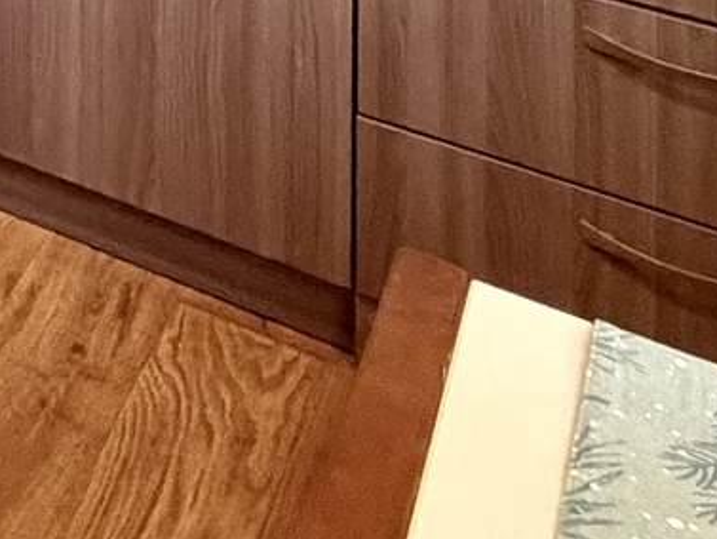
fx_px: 1575
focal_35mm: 76
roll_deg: -0.3
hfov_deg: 22.4
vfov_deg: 13.2
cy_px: -827
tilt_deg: -0.3
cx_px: -262
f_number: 2.2
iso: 500
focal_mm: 2.22
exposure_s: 1/60
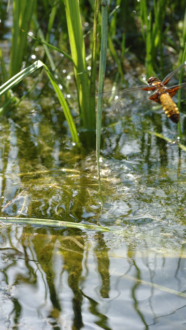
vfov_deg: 8.7
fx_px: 2181
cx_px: 146
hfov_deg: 4.9
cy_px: 165
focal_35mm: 249
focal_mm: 105
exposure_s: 1/320
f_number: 8
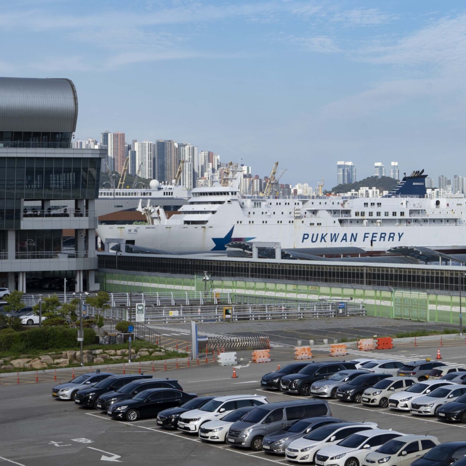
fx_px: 1416
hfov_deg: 18.4
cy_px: 188
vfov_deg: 18.7
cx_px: 412
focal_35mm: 93
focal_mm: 52
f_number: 11
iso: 100
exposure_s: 1/200
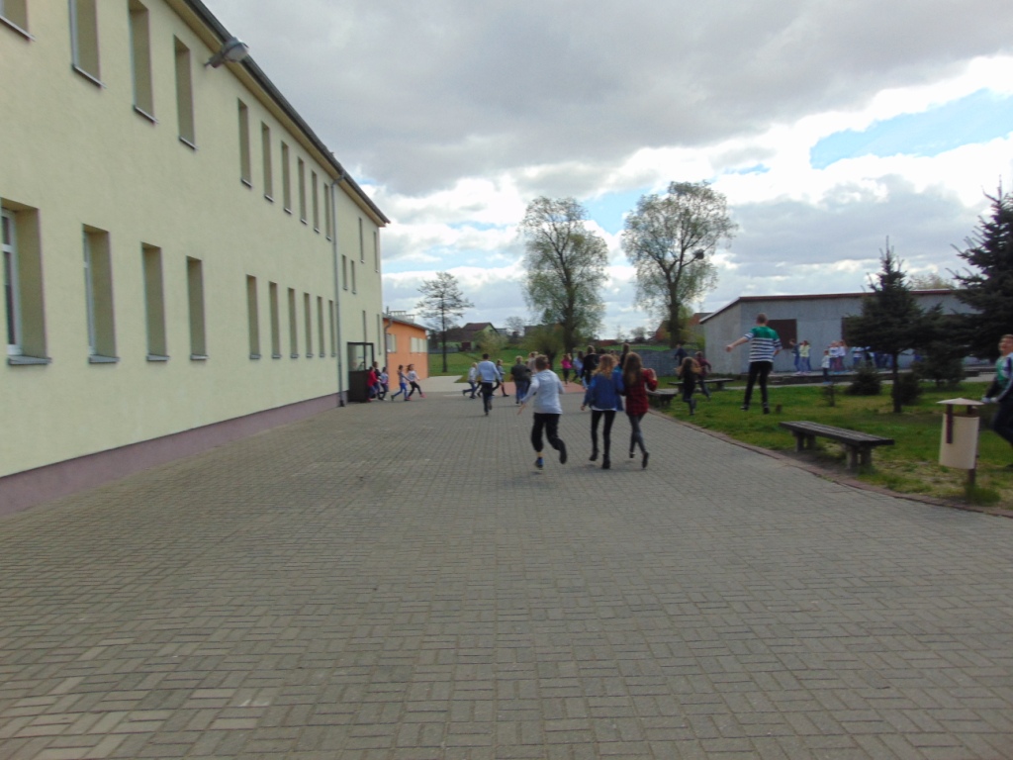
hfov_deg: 69.4
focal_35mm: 25
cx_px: 506
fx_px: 732
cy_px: 380
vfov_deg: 54.9
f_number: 7.7
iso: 80
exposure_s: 1/200
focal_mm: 4.5
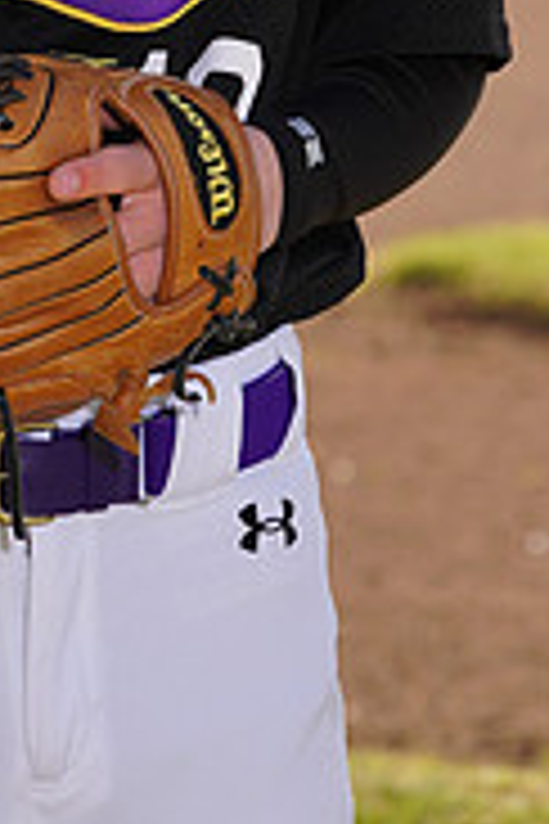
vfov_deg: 3.2
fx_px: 14685
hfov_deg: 2.1
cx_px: 110
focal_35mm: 642
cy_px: -198
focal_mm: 203
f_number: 9
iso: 100
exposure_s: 1/200
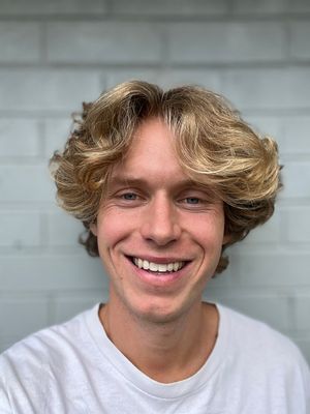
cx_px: 155
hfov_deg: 46.8
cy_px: 207
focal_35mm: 30
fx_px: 358
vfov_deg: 60.0
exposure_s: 1/121
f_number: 2.2
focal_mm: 2.71
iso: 25
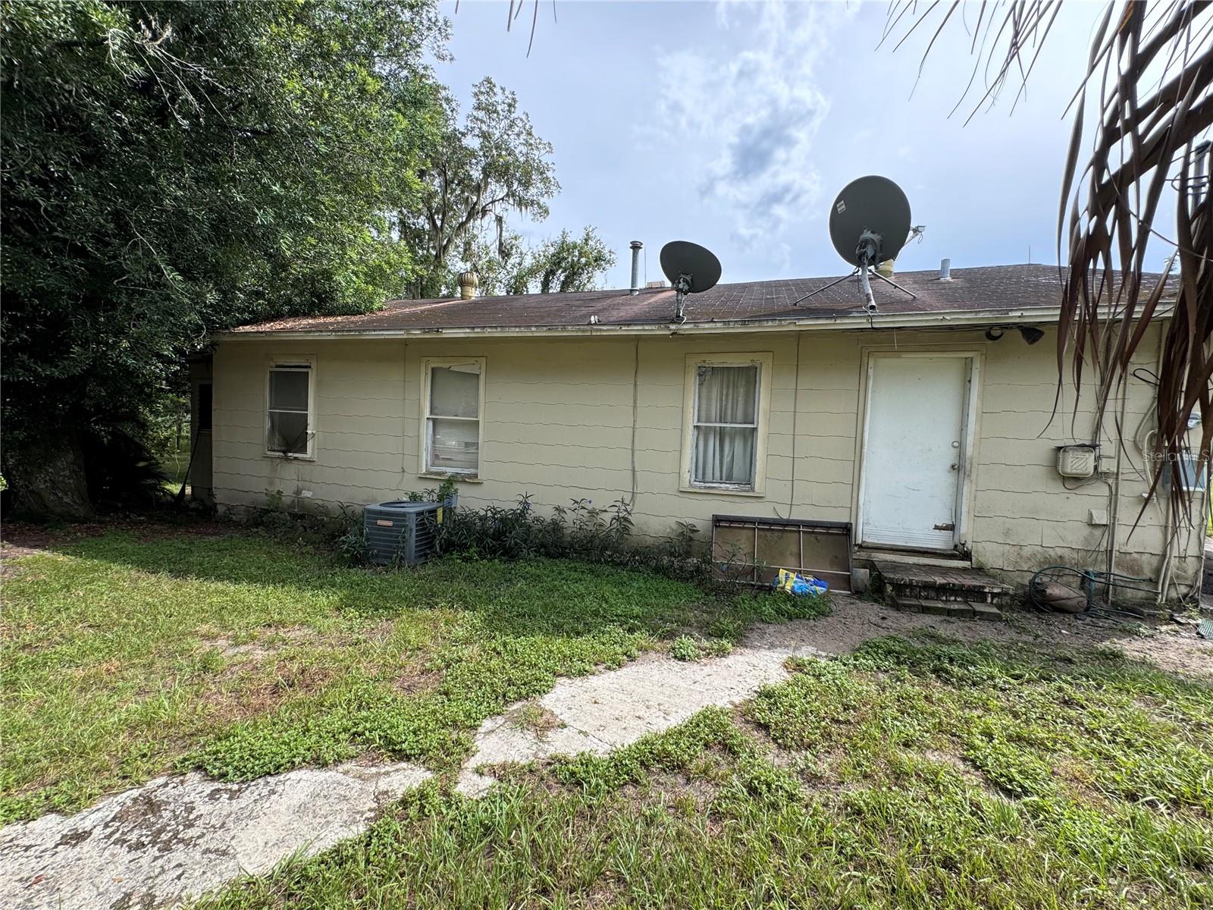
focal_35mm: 14
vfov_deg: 85.7
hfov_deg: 102.1
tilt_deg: -2.9
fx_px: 491
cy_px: 455
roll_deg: -1.9
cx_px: 606
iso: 40
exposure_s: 1/473
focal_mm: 2.22
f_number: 2.2
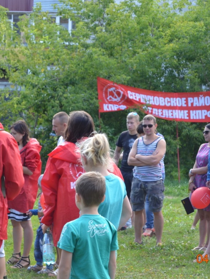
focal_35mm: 121
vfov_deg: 16.3
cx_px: 84
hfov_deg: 12.3
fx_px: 976
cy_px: 139
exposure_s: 1/125
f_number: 5.6
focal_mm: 55
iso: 220
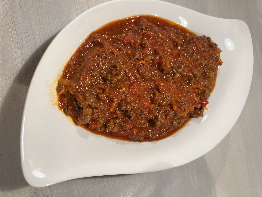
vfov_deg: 53.1
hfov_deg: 67.3
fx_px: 197
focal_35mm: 26
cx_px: 131
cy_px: 98
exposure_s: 1/100
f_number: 1.5
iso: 80
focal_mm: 5.7
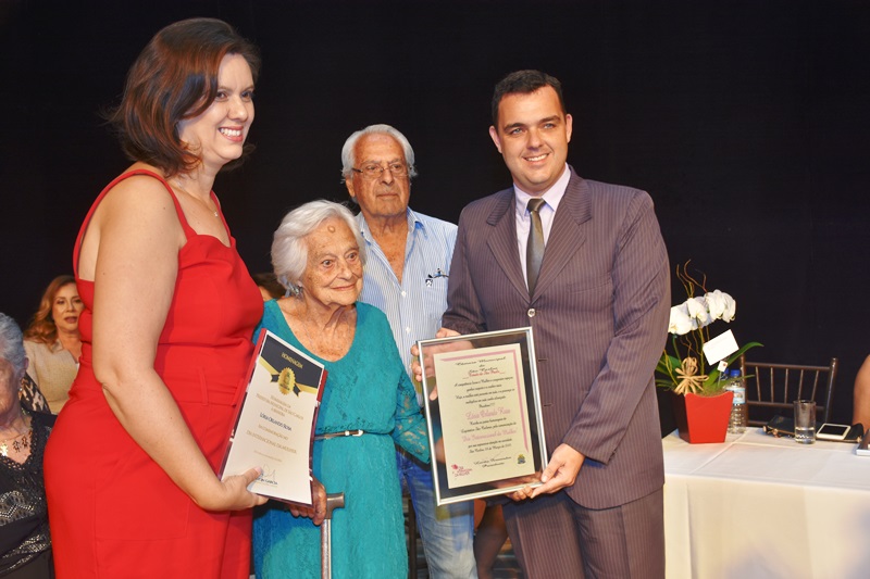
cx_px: 435
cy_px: 290
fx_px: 978
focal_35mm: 40
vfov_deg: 33.0
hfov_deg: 47.9
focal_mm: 27
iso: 250
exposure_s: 1/60
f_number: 4
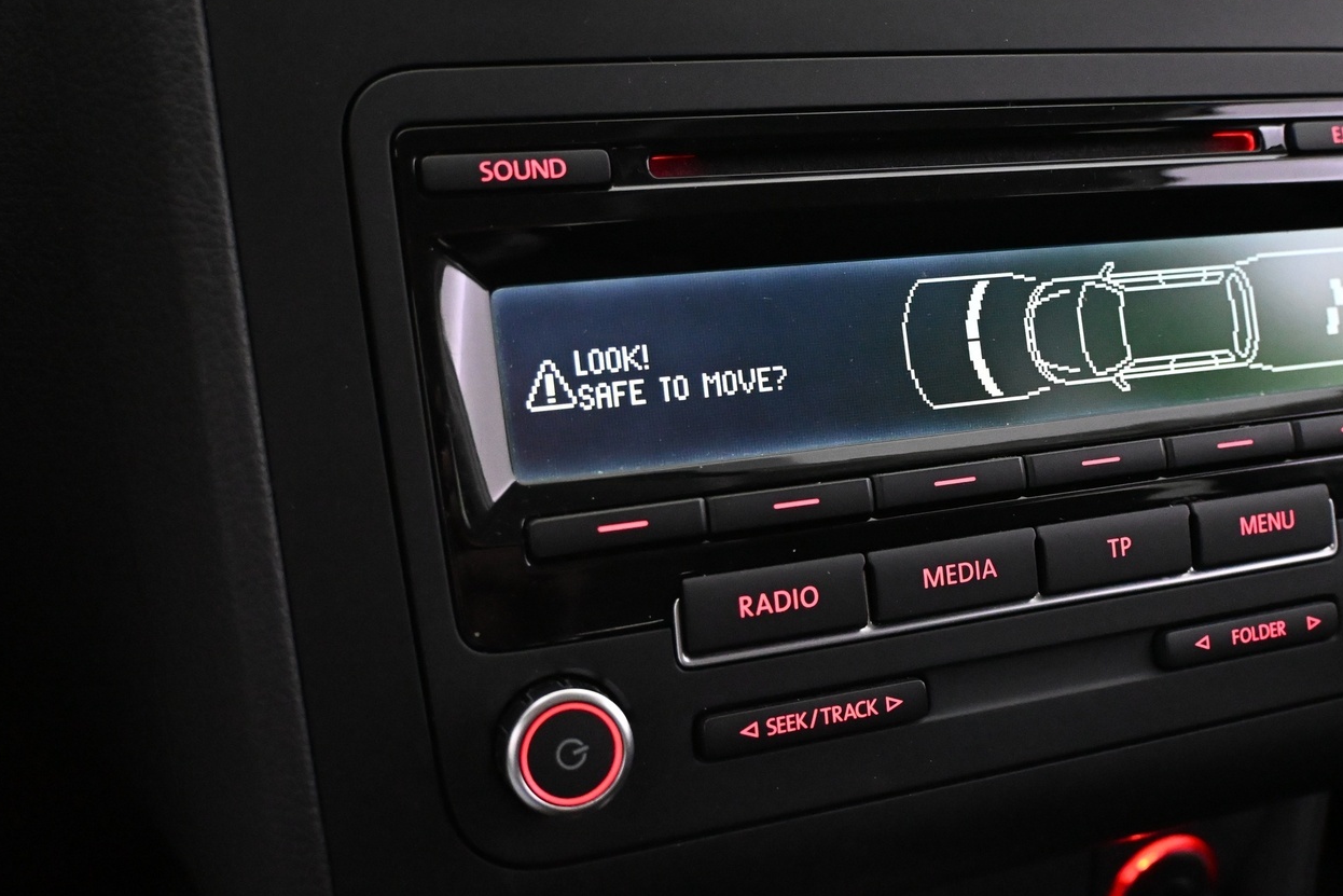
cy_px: 395
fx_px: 1455
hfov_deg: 49.1
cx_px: 842
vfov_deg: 34.2
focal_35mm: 39
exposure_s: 1/60
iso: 5600
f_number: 3.8
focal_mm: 20
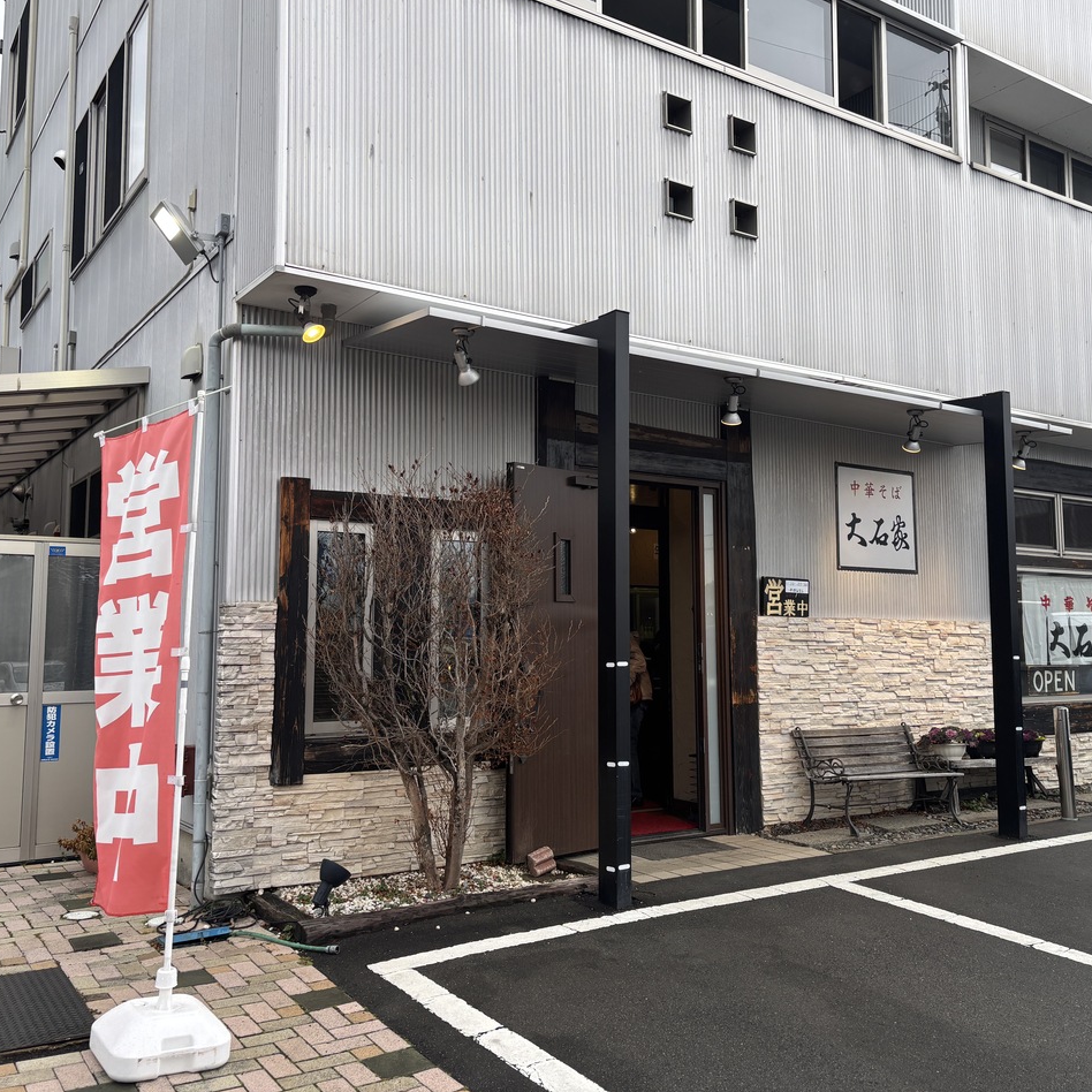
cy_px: 543
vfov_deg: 52.5
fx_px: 1106
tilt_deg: +5.0
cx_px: 574
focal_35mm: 31
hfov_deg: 52.5
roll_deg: -0.9
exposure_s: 1/393
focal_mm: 5.96
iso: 50
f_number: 1.6
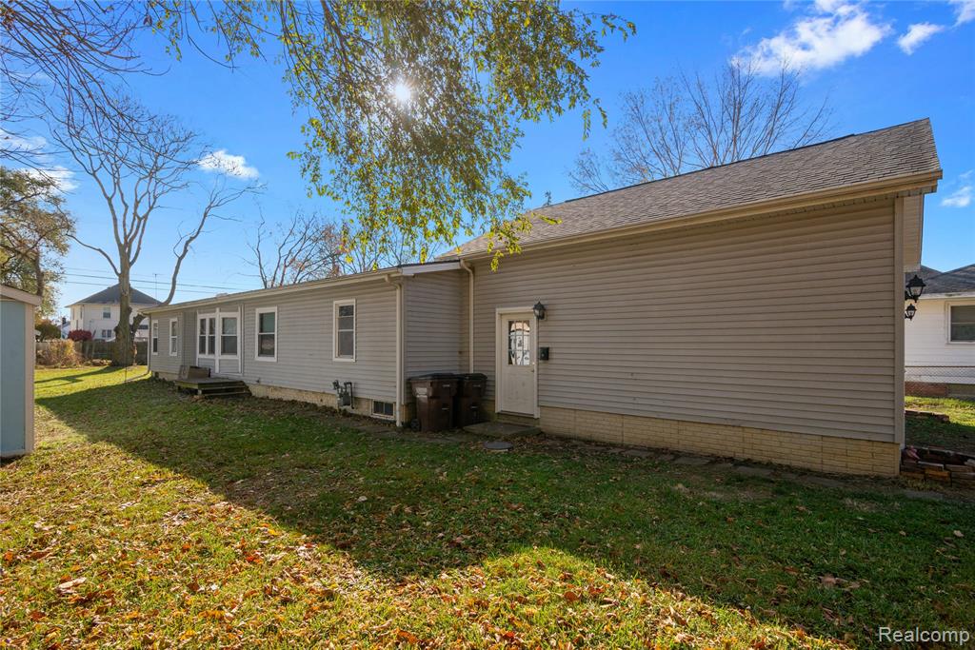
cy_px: 325
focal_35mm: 30
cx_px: 488
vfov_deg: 43.6
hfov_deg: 61.9
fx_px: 813
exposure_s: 1/1000
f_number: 9
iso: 320
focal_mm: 30
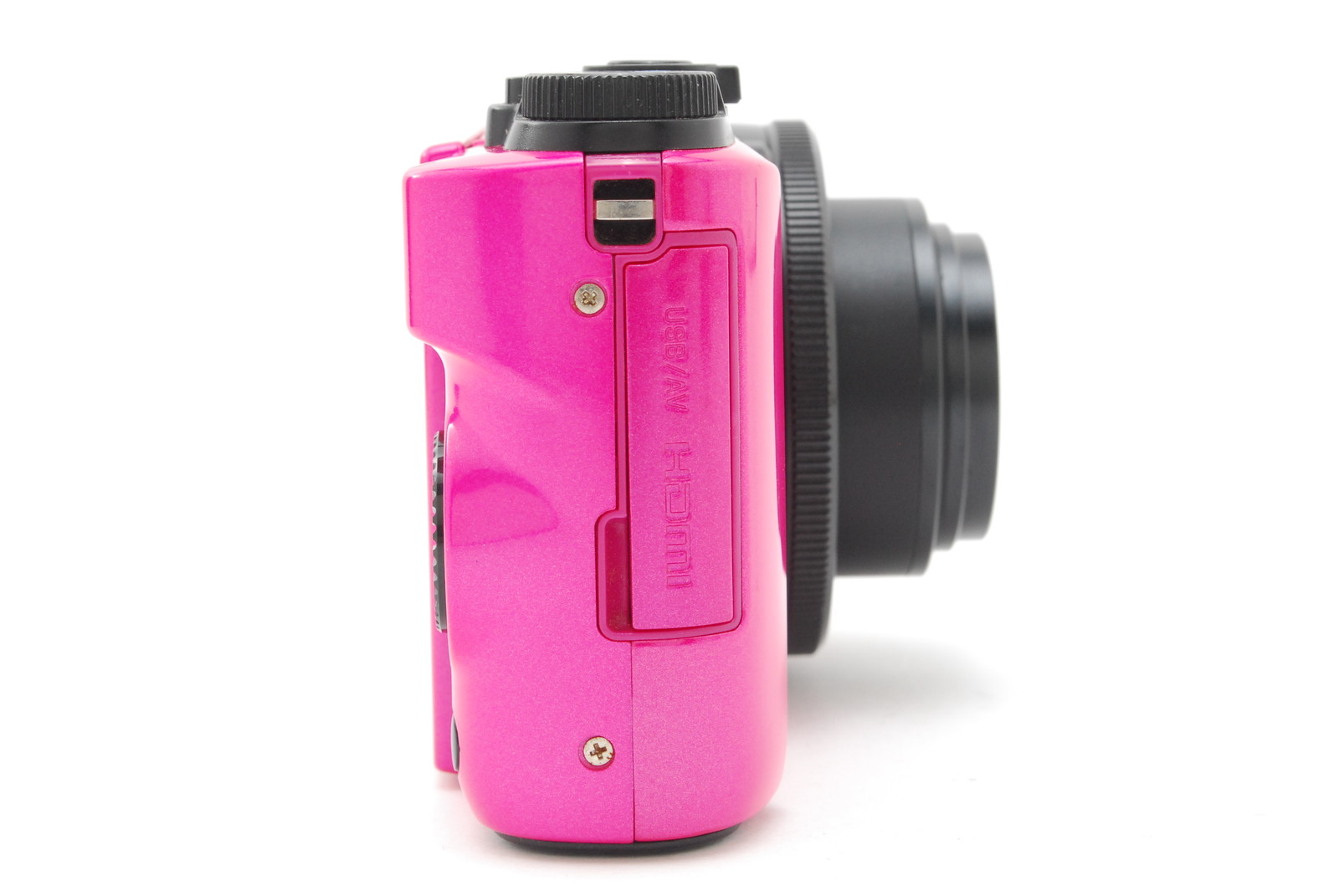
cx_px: 670
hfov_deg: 24.6
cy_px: 448
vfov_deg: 16.6
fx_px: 3072
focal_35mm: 82
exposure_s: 1/100
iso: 500
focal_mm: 55
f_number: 14
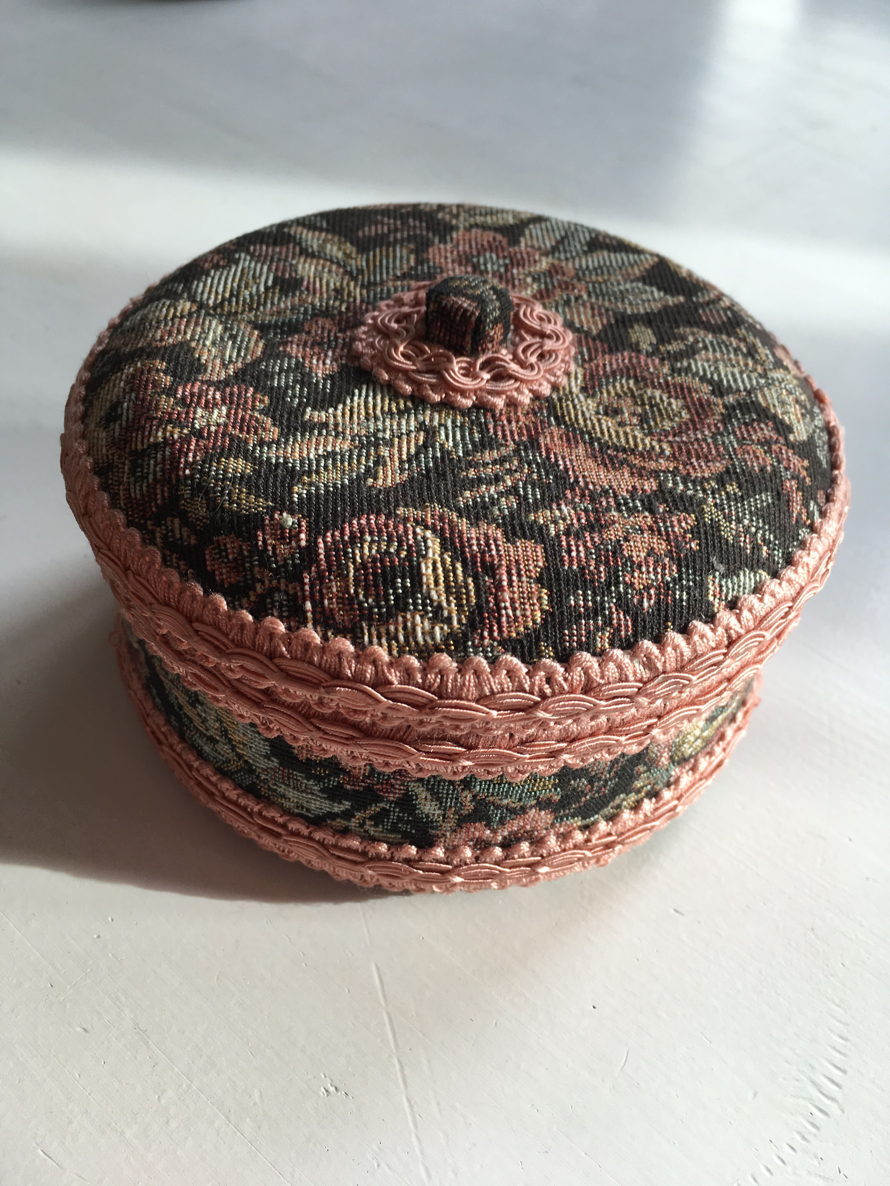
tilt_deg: -46.3
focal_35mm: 29
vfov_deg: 61.7
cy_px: 593
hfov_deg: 48.2
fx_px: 994
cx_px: 445
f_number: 2.2
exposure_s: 1/50
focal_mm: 4.15
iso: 25
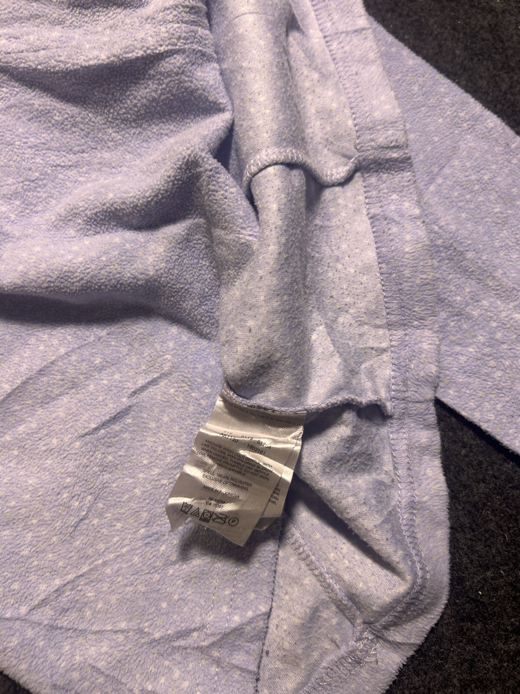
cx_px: 260
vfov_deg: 67.3
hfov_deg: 53.1
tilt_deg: -69.9
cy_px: 347
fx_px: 521
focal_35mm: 26
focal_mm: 5.7
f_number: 1.5
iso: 80
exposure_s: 1/50
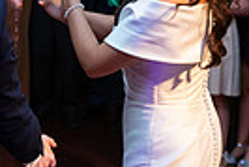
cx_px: -34
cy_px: 37
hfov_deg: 13.5
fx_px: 1025
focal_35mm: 148
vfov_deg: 9.3
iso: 640
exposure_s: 1/160
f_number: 3.5
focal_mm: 34
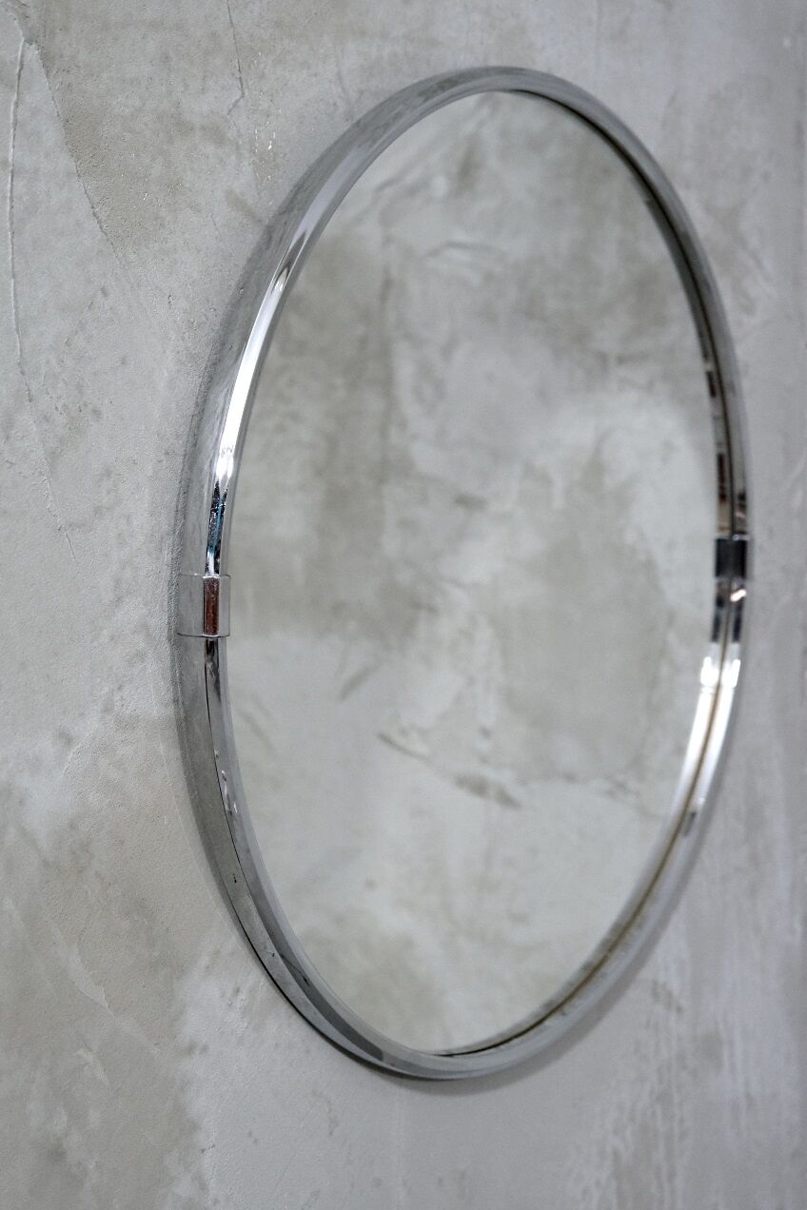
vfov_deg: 31.4
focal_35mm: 64
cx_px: 404
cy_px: 605
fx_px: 2152
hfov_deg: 21.2
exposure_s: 1/60
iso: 4000
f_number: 4
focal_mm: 42.9
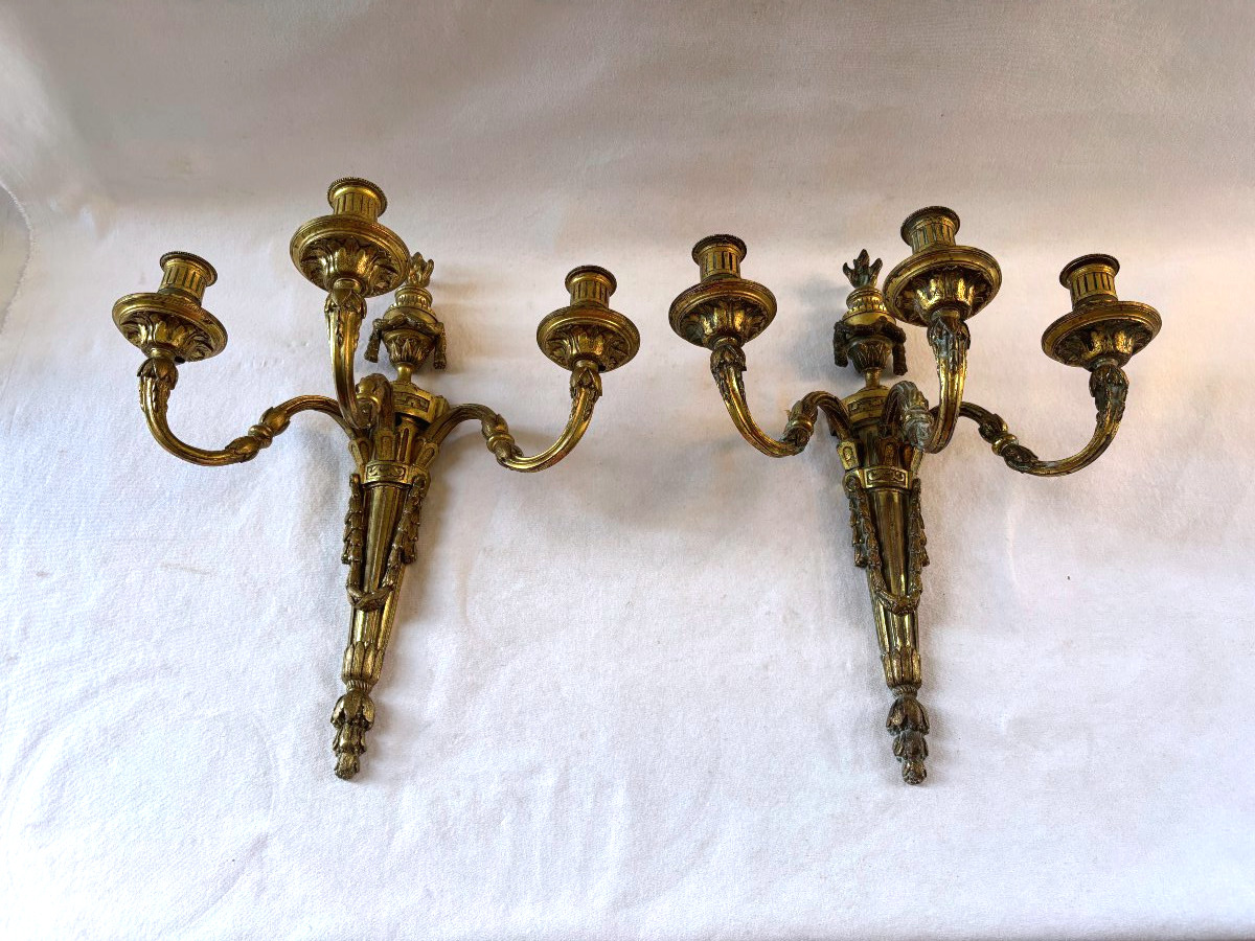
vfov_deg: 53.1
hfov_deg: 67.3
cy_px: 470
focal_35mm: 26
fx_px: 943
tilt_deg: -59.3
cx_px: 628
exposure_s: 1/121
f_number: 1.6
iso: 125
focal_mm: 5.96
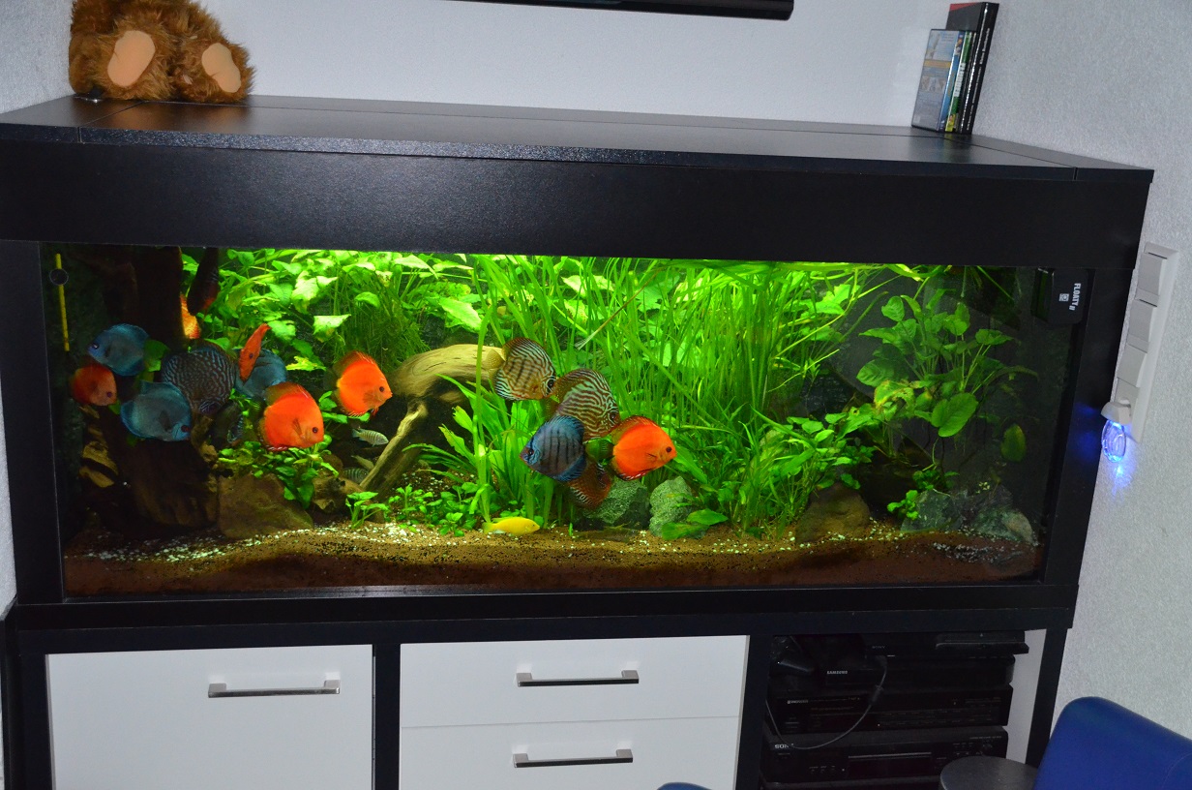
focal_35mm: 40
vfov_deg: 32.9
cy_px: 395
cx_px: 596
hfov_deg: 48.0
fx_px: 1338
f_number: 4
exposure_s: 1/60
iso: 3200
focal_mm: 27
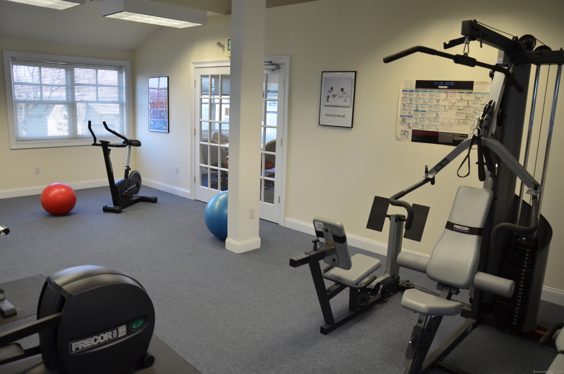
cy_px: 187
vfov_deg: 47.7
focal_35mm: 27
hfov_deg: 67.5
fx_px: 422
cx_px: 282
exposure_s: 1/60
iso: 400
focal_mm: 18
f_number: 4
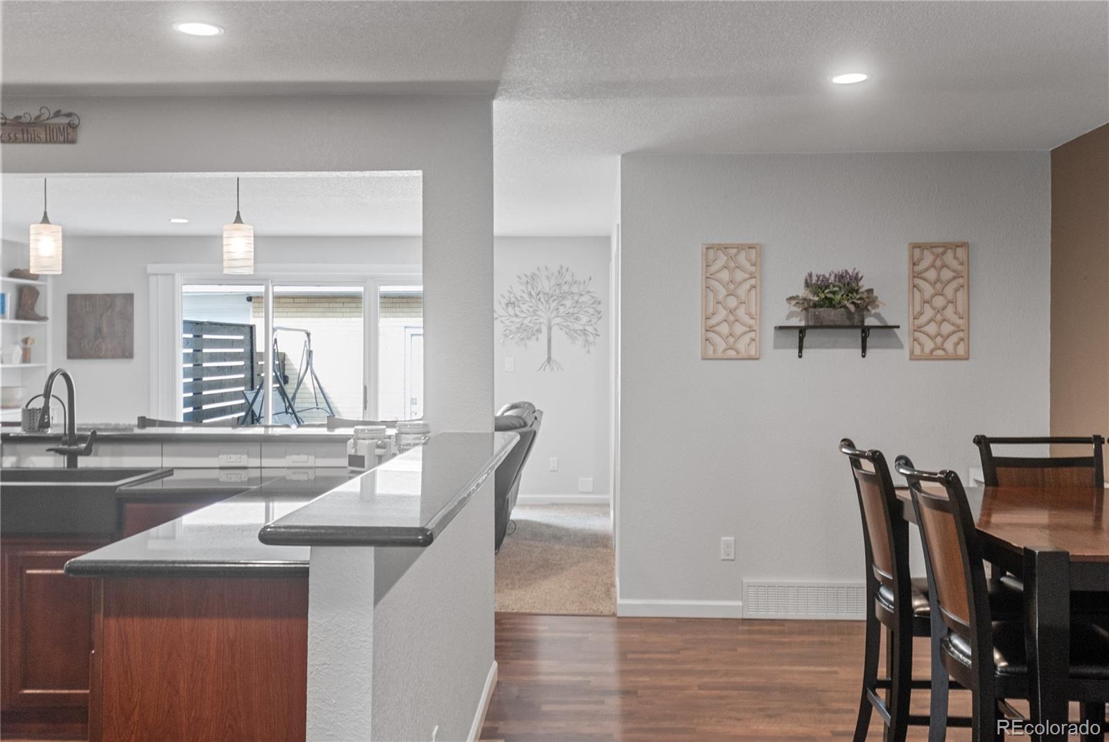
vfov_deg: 36.9
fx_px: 1110
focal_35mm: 36
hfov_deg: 53.1
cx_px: 554
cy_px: 371
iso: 200
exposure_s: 1/6
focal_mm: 24
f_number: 4.5
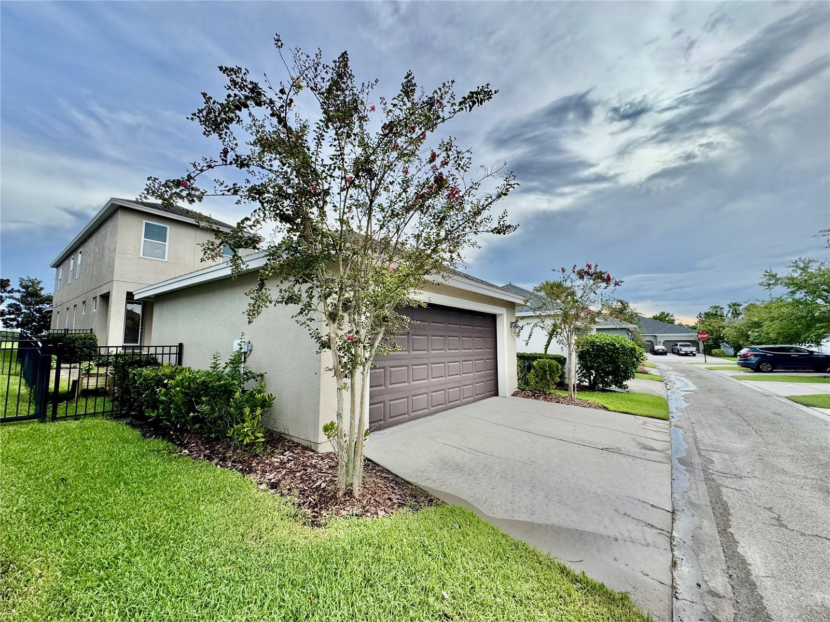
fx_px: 336
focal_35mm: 14
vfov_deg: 85.7
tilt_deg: +5.0
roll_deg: +0.3
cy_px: 311
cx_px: 415
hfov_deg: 102.1
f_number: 2.2
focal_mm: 2.22
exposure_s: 1/561
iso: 40
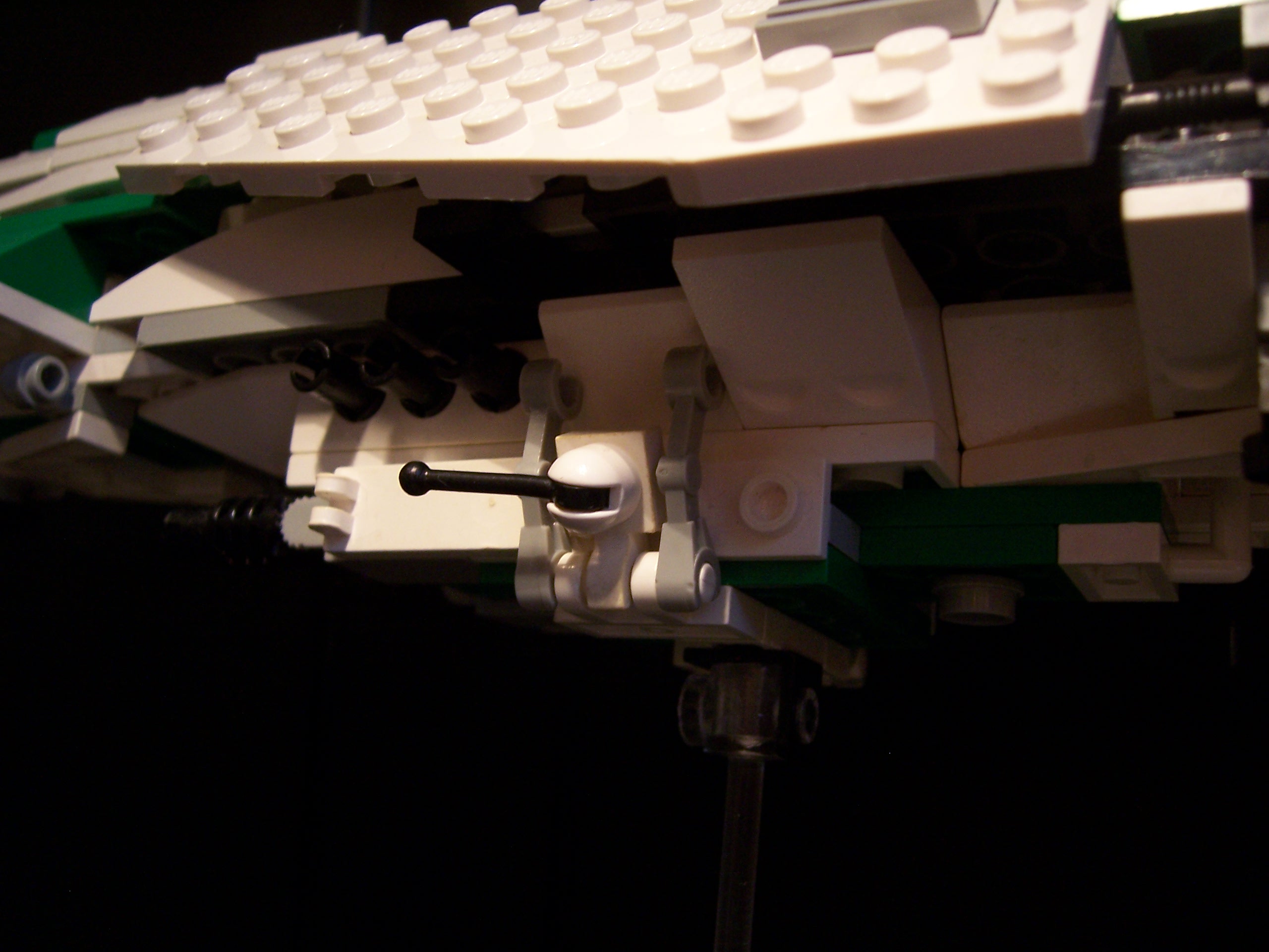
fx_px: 1320
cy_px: 476
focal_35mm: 36
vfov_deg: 39.7
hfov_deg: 51.4
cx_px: 634
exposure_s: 1/20
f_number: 3
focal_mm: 6
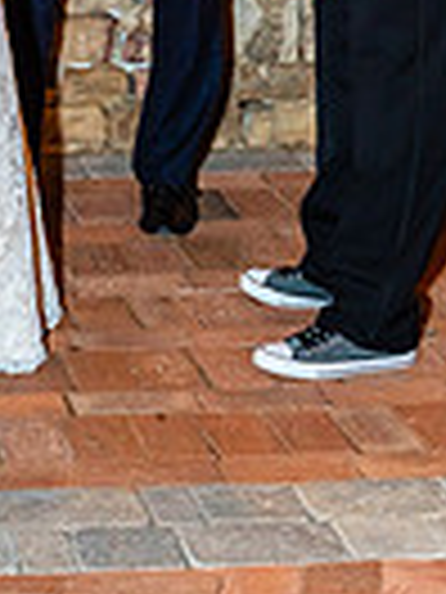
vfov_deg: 11.7
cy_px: -63
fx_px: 2869
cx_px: 45
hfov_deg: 8.9
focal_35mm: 167
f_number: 2.8
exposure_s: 1/60
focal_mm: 51
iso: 1000
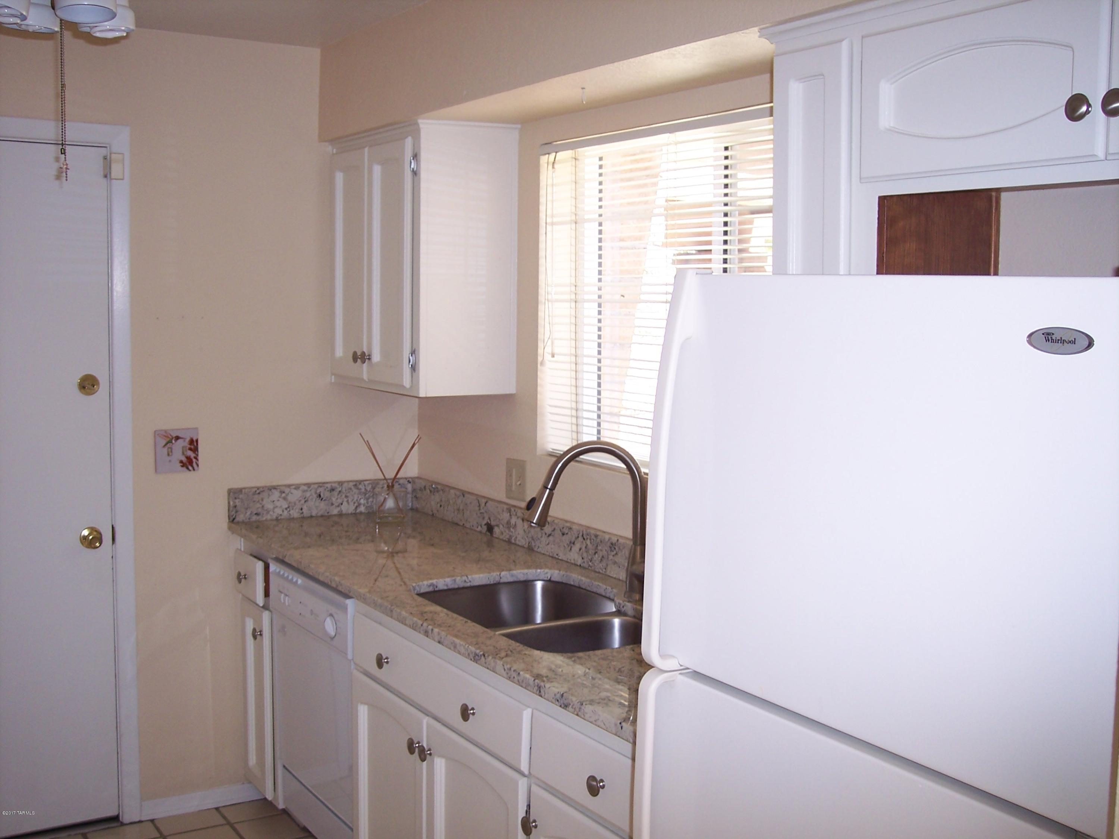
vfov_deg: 36.8
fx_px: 1261
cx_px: 560
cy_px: 420
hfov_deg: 47.9
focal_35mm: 39
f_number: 2.8
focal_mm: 8
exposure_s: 1/60
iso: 100
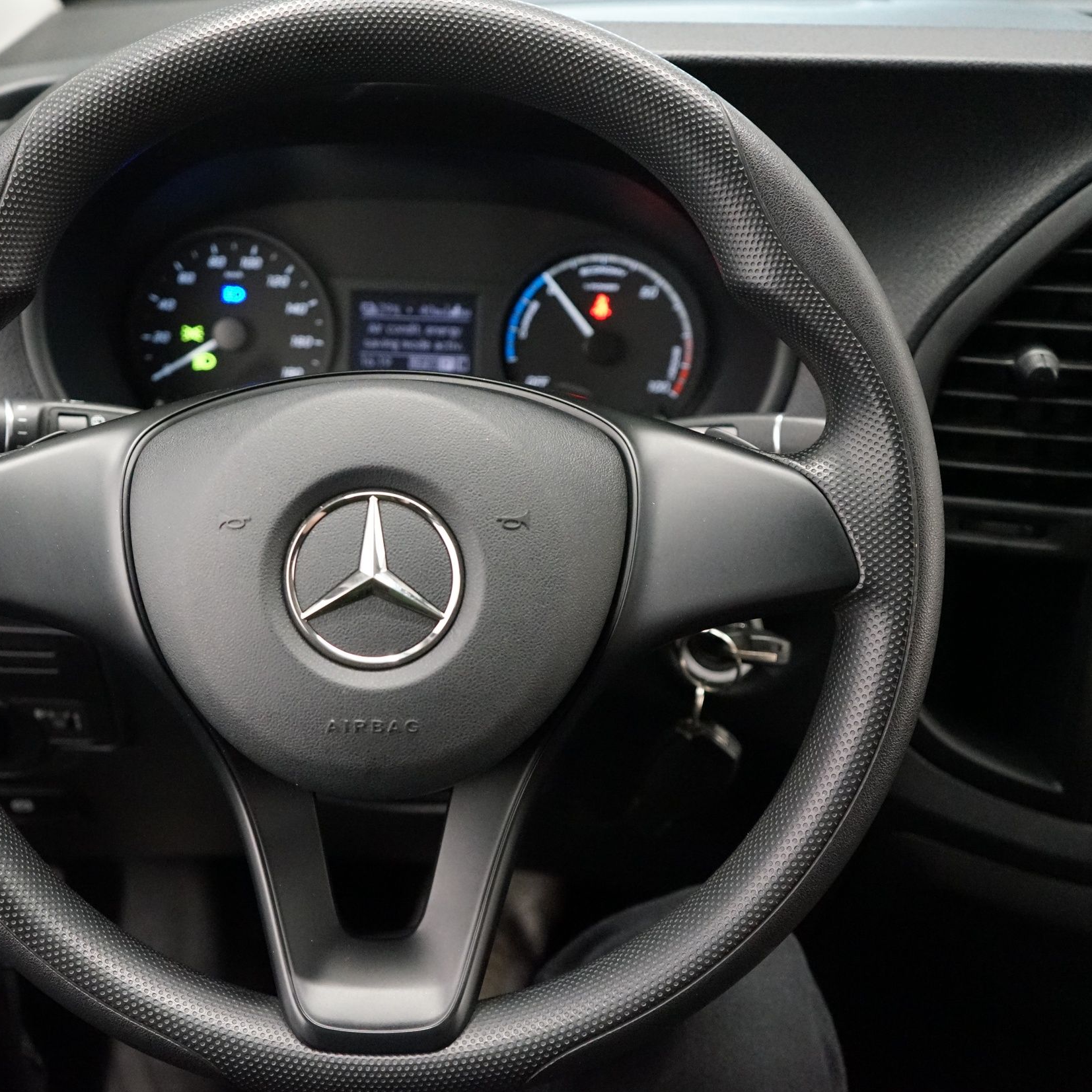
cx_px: 407
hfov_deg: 45.6
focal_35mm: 36
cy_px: 550
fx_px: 1285
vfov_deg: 46.0
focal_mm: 28
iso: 6400
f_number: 3.5
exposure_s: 1/100
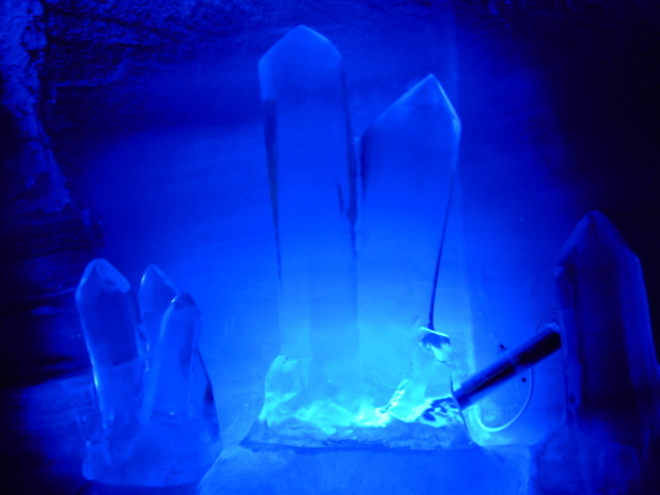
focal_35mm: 34
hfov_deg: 54.0
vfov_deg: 41.8
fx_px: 648
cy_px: 248
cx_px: 330
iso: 50
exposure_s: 1/13
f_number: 2.8
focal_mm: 5.6
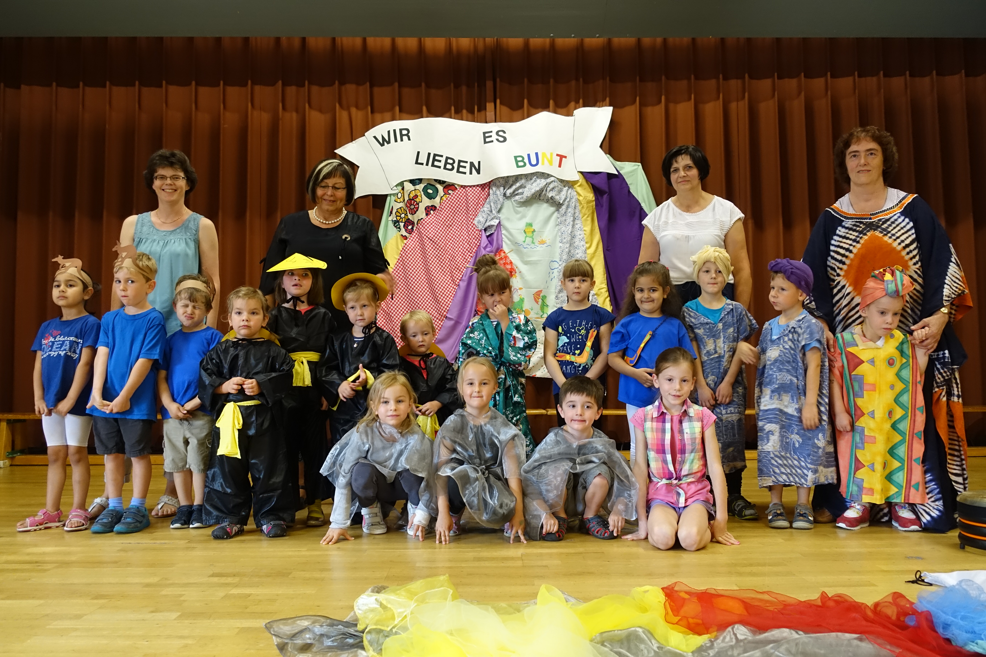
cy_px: 328
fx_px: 794
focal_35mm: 29
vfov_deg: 45.0
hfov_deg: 63.7
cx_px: 493
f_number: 2.5
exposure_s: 1/30
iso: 640
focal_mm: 10.51
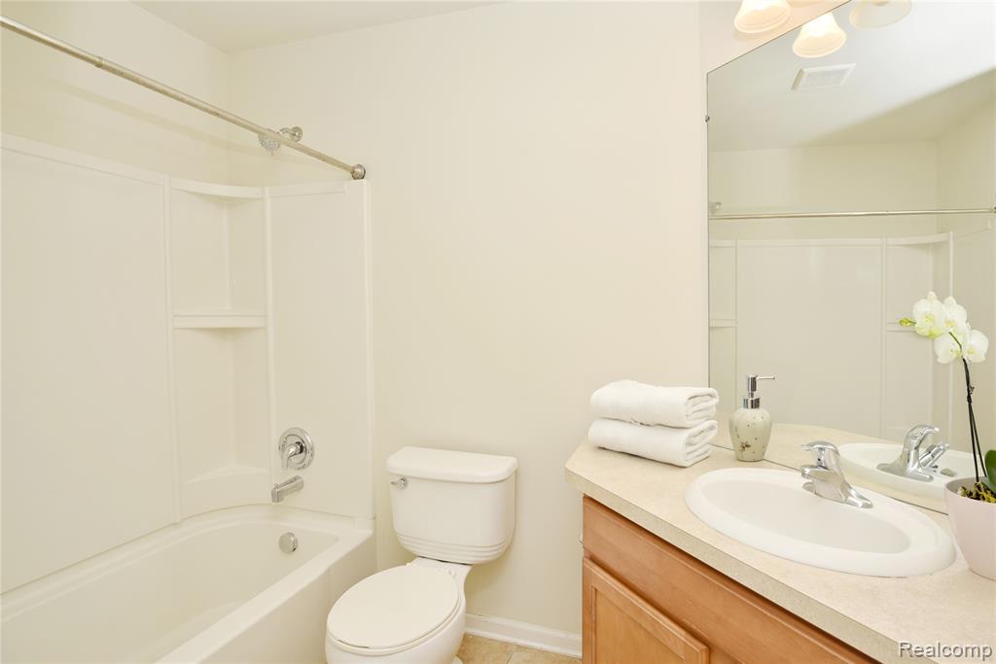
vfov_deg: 70.5
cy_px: 332
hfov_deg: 93.3
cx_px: 498
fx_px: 470
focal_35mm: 17
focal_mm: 17
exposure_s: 1/60
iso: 100
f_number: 8
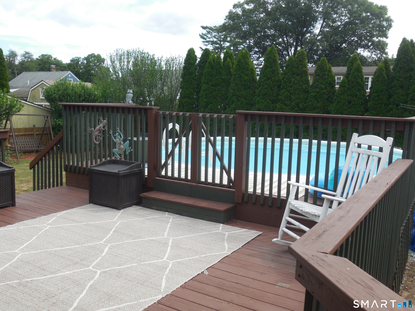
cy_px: 156
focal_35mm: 34
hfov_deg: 54.0
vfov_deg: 41.8
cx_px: 208
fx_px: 408
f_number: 3.9
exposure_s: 1/640
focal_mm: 6
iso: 125
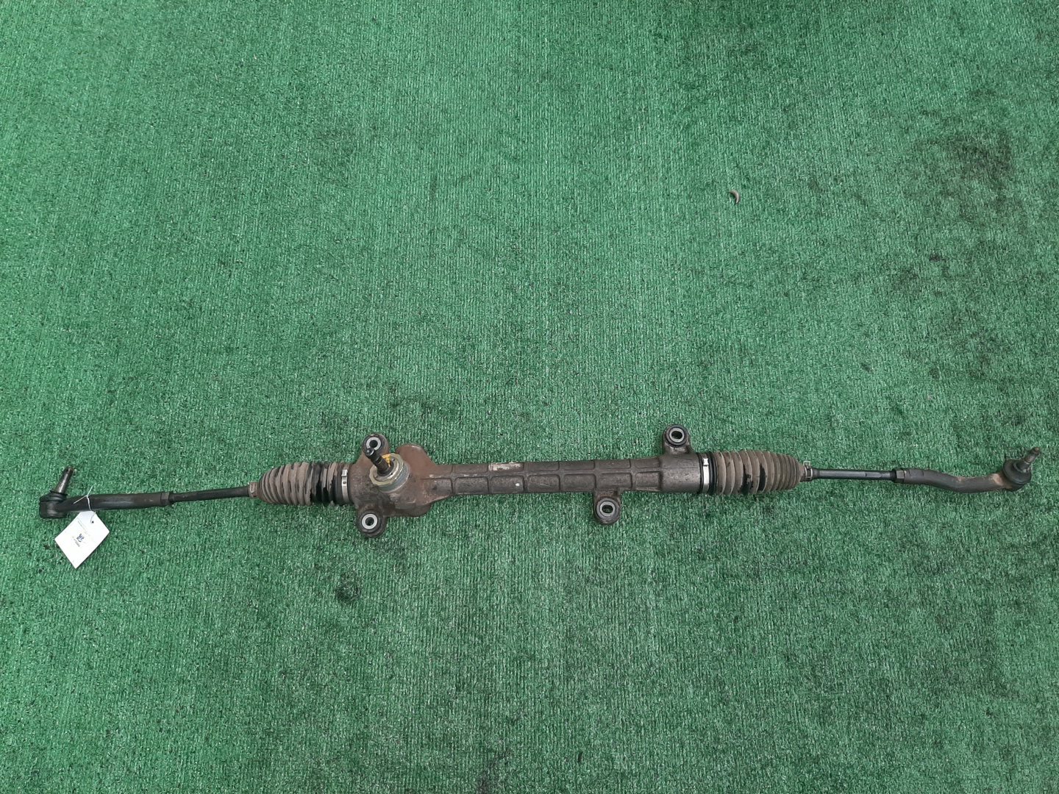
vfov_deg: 53.1
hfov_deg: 67.3
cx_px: 530
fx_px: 795
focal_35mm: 26
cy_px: 397
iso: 115
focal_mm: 3.93
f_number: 1.7
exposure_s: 1/50
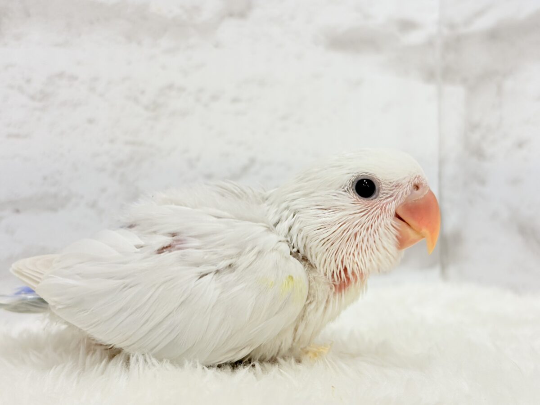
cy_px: 202
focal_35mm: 52
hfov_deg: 36.8
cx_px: 270
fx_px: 811
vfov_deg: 28.0
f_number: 1.6
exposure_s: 1/50
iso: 40
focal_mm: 5.96
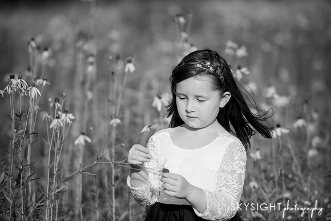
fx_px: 1839
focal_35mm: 200
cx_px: 166
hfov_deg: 10.3
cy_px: 110
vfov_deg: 6.9
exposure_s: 1/4000
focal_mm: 200
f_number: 2.8
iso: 250
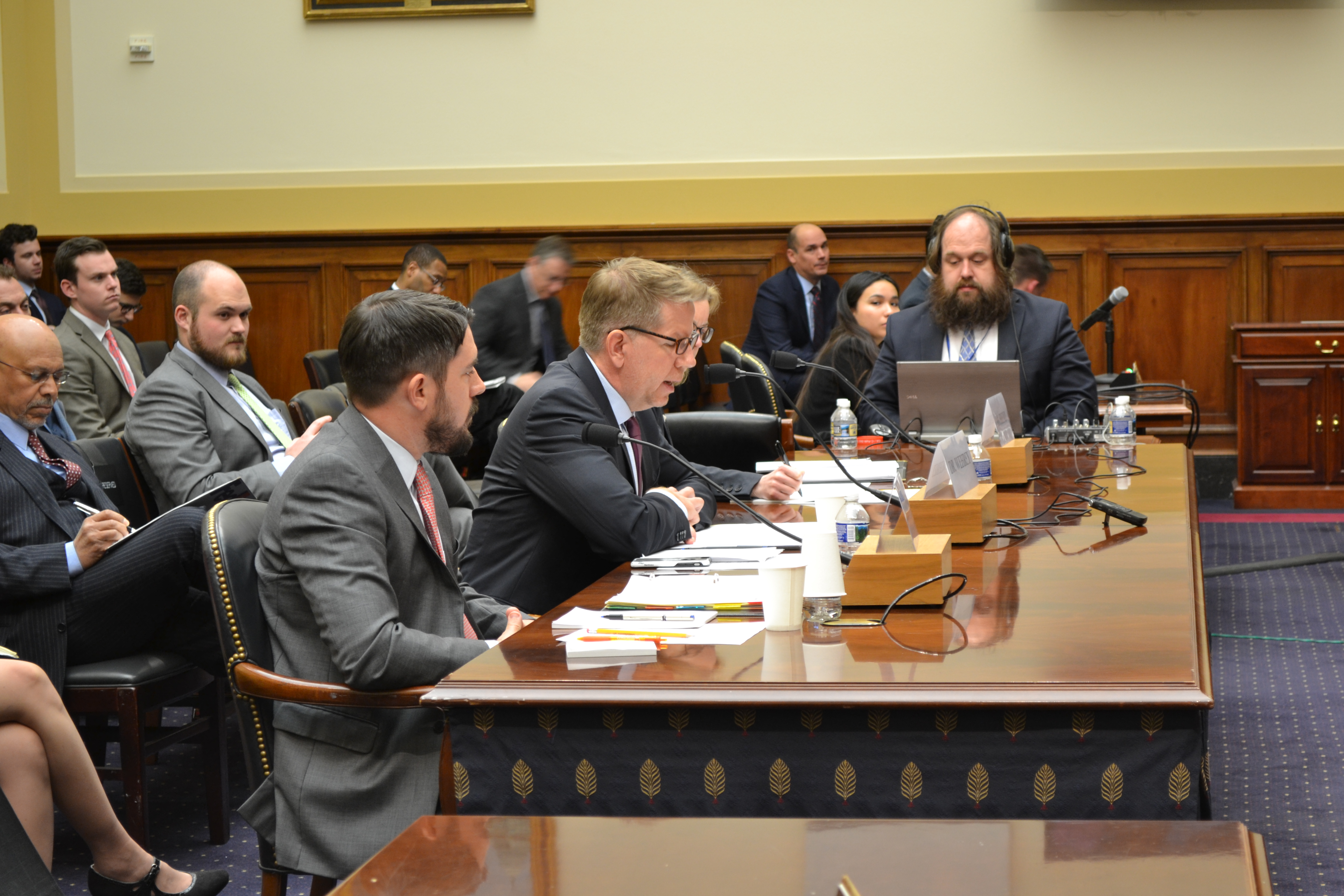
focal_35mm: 82
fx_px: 3080
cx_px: 672
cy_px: 448
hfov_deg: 24.6
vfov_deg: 16.6
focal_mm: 55
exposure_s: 1/15
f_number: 5.6
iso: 400
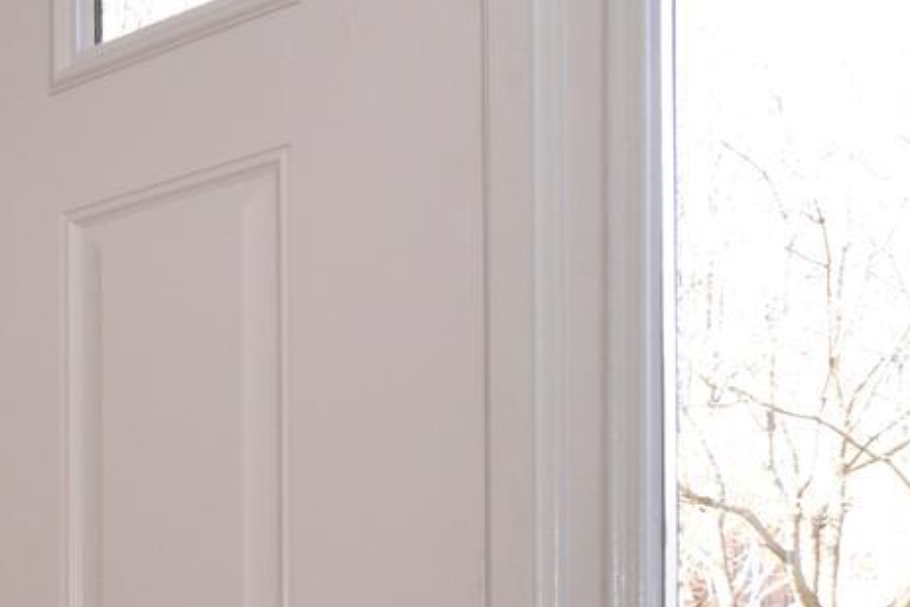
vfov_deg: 18.0
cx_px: -682
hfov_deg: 20.8
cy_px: 772
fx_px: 1795
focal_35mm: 71
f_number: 11
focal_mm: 16
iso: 1600
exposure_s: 1/50
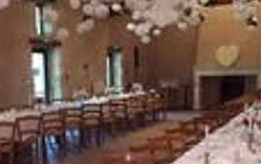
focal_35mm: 54
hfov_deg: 37.3
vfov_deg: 23.7
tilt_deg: -9.7
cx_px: 102
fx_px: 384
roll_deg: +0.9
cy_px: 127
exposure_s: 1/33
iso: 50
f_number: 2.2
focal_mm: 4.15
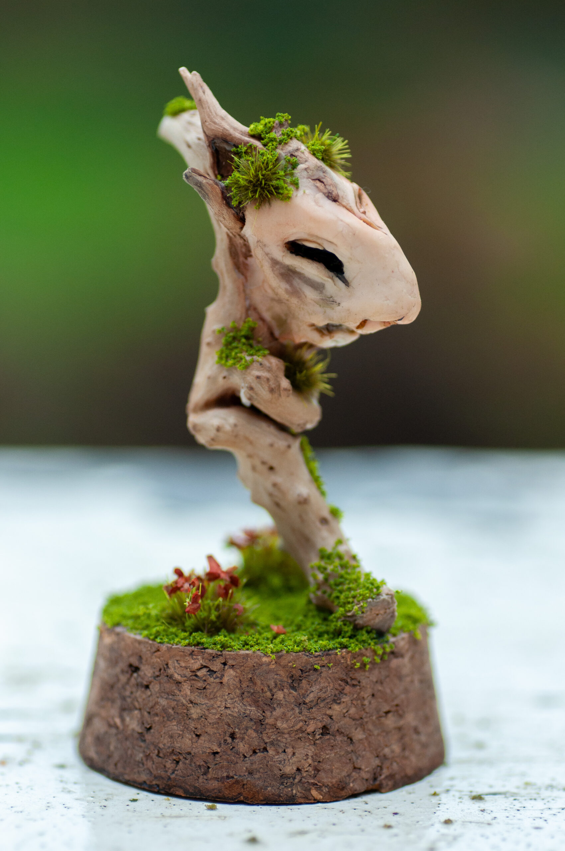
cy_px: 426
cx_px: 282
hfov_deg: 10.1
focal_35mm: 135
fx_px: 3187
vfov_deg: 15.2
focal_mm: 90
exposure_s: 1/320
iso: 640
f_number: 5
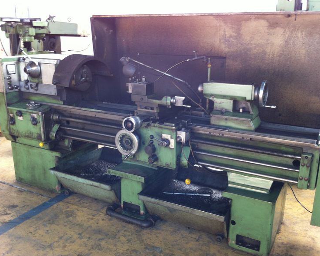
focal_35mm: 37
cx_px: 164
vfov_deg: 40.1
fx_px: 350
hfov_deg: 49.1
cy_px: 128
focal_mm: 3.85
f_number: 2.8
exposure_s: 1/15
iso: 80
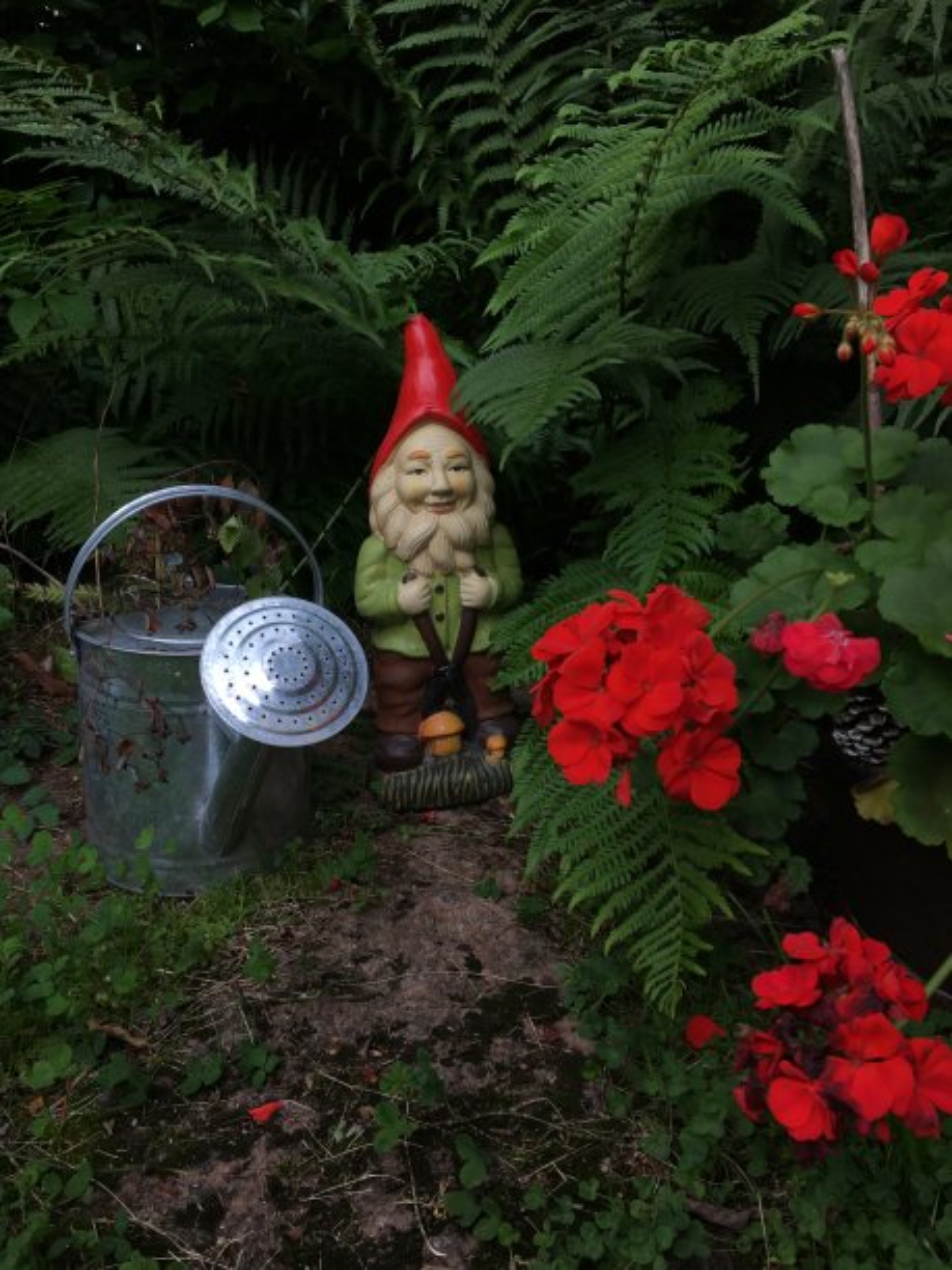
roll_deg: -0.7
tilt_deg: -17.2
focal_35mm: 29
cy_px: 635
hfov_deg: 48.2
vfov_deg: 61.7
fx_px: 1063
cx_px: 476
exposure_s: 1/193
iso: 25
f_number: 2.2
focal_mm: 4.15
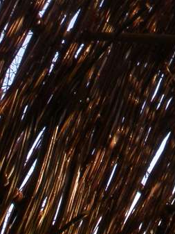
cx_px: 360
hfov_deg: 8.2
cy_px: -234
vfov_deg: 10.6
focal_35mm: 171
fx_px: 1152
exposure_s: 1/125
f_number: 5.6
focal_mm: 6.3
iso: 80
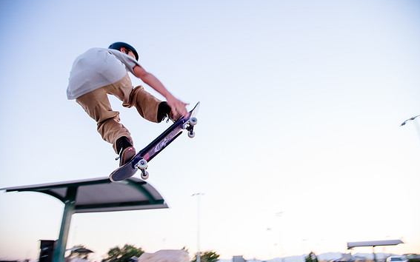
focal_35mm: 25
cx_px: 210
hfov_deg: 72.6
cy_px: 125
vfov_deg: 49.2
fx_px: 286
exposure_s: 1/160
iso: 1250
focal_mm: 24
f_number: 4
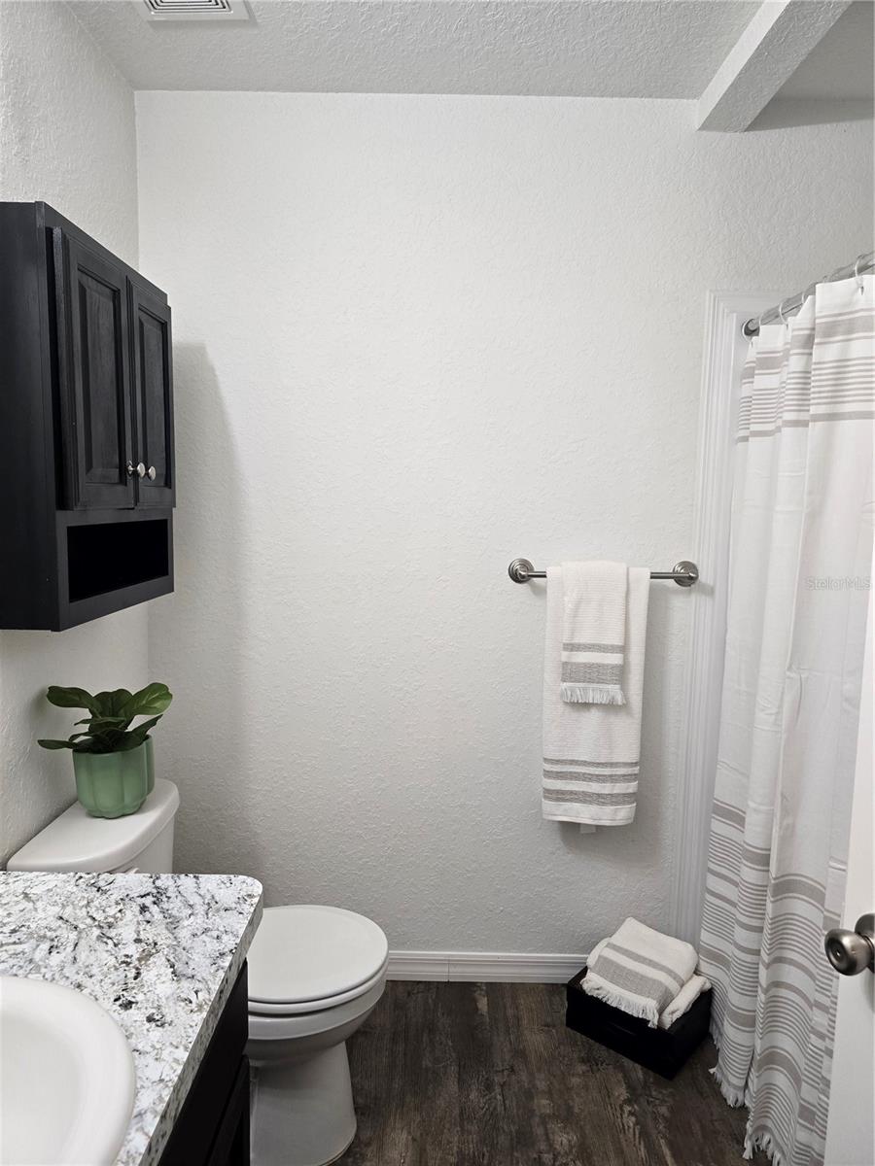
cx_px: 438
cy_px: 583
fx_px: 775
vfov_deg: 73.9
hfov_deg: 58.9
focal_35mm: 23
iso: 160
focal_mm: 6.3
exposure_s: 1/120
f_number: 1.7
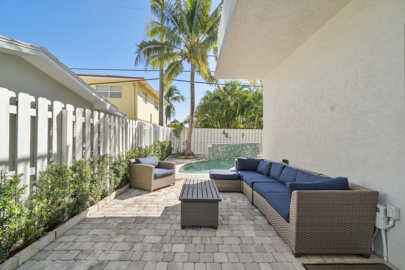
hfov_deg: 100.4
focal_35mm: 15
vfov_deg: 77.3
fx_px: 169
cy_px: 135
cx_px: 202
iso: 100
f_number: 11
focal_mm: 10
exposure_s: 1/100
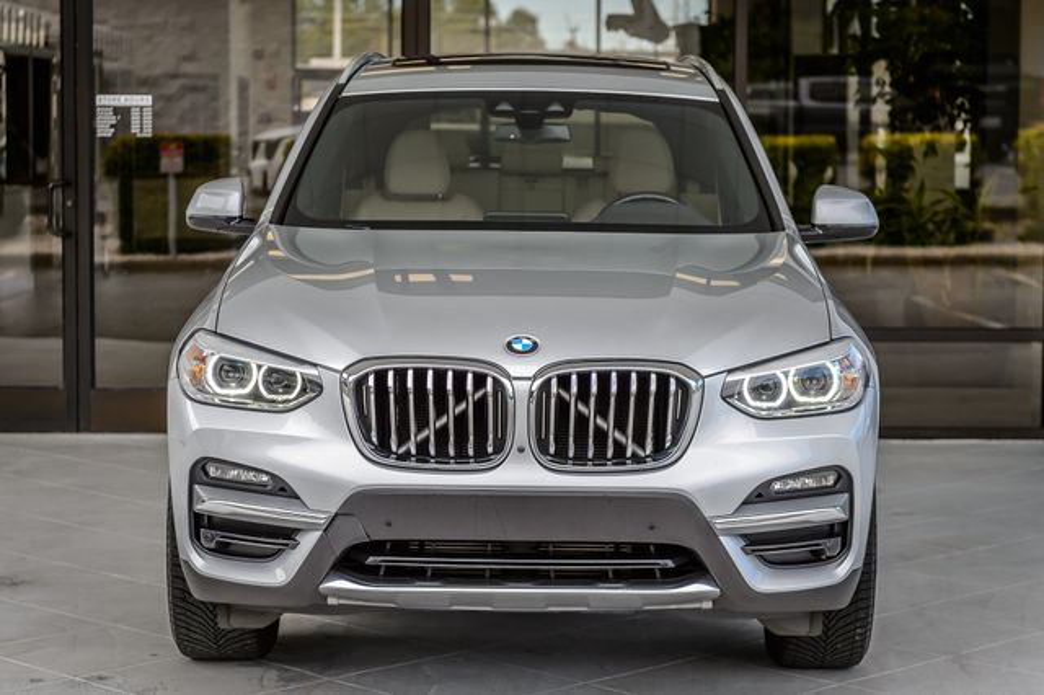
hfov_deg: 22.9
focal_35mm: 89
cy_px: 348
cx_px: 522
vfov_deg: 15.4
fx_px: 2572
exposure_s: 1/640
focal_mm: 70
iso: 100
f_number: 4
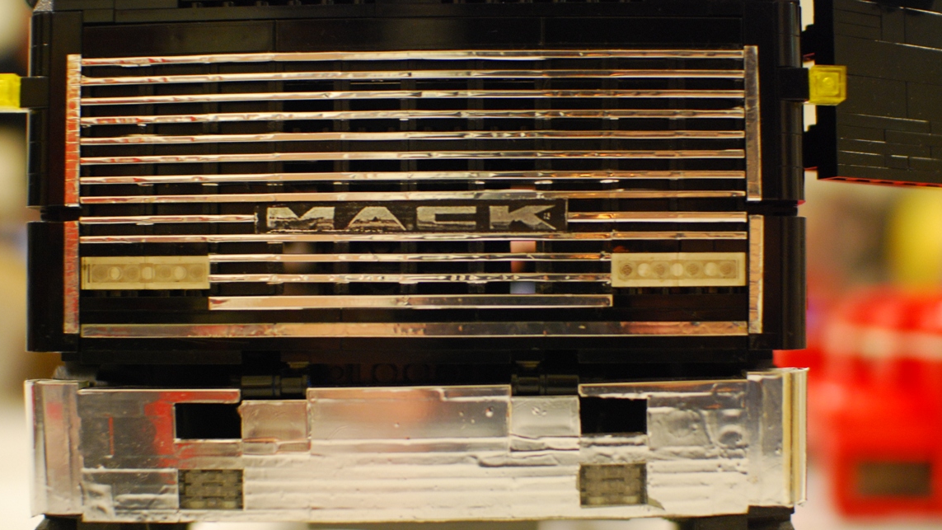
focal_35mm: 48
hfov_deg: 42.9
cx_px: 473
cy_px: 299
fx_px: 1199
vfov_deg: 24.9
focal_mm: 30
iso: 560
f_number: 1.4
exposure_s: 1/60
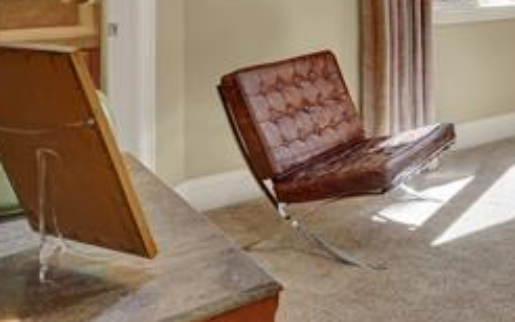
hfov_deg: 35.5
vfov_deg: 26.0
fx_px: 632
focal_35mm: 45
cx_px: 609
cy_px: -50
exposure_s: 1/30
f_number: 8
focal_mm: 17
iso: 400
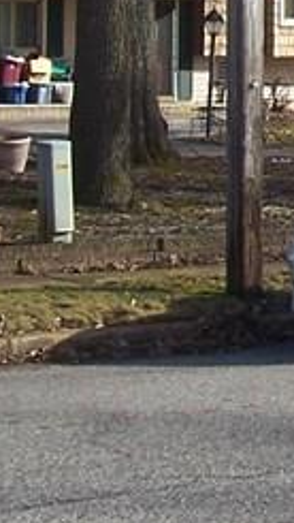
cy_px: 4
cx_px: 556
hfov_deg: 7.6
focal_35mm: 155
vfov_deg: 13.7
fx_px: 2146
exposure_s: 1/250
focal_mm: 5.6
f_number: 5.6
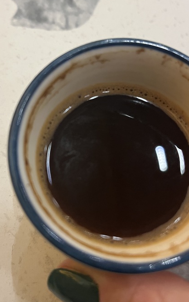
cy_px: 133
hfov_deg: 33.6
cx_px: 90
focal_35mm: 38
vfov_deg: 51.4
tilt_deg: -62.7
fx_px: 313
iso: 500
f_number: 1.6
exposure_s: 1/60
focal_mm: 5.1
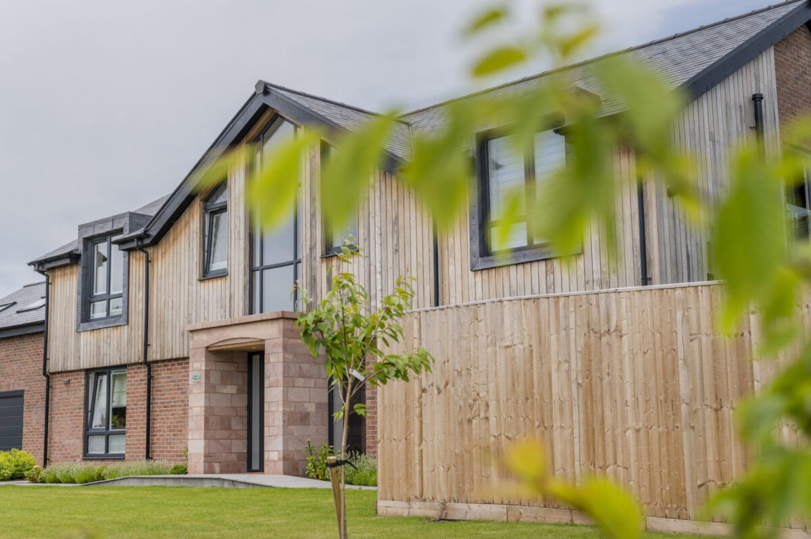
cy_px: 270
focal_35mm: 50
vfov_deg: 26.9
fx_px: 1125
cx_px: 406
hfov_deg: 39.6
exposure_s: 1/1600
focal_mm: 50
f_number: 6.3
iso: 200
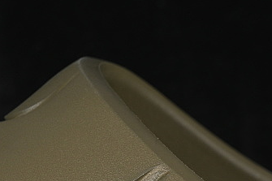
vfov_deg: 5.6
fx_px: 1827
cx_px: 258
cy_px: 274
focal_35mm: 242
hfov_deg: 8.5
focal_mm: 50
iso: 160
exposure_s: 1/60
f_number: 6.3
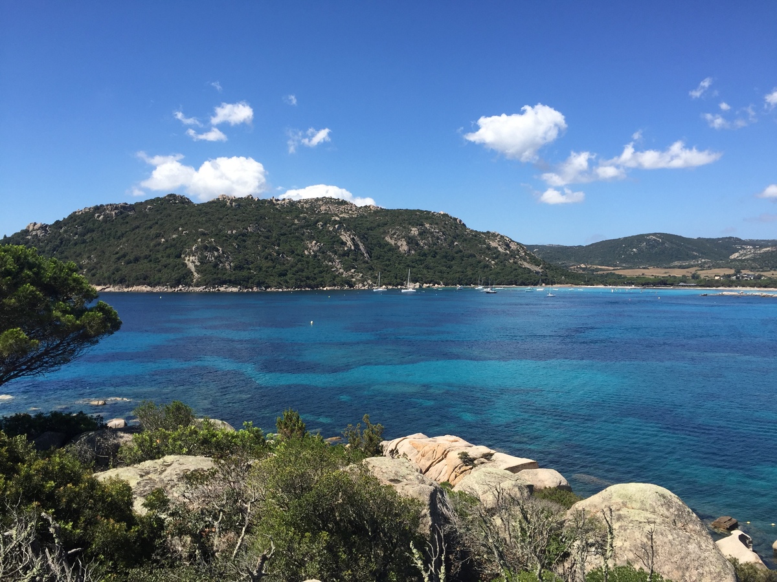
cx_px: 388
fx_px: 651
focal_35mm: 29
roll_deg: -0.7
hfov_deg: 61.7
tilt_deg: -1.1
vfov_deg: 48.2
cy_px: 291
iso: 32
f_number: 2.2
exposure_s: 1/1721
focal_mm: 4.15
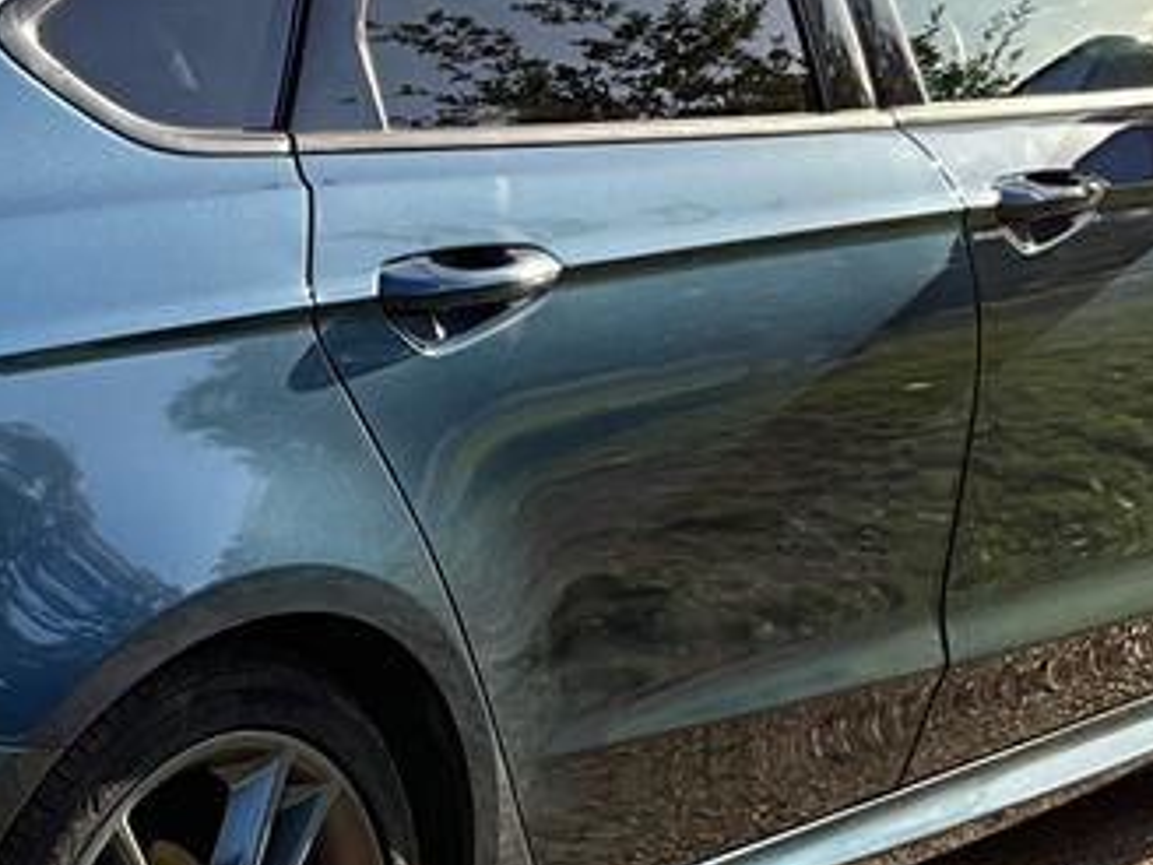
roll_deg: -1.5
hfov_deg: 18.1
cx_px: 18
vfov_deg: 14.0
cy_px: 534
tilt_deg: -17.1
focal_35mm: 106
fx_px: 3531
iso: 25
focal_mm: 3
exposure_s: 1/461
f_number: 1.8
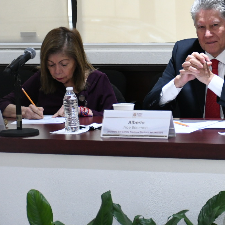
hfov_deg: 11.0
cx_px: 219
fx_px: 1162
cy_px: 72
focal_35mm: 158
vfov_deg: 11.0
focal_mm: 50
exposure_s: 1/100
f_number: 4.8
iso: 2000
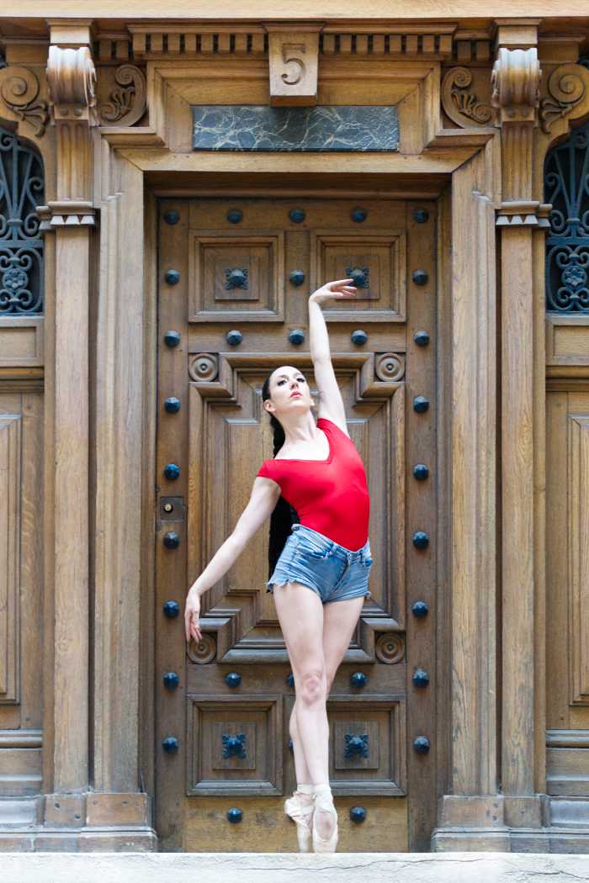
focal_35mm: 82
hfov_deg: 16.7
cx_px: 294
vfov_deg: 24.8
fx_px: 2012
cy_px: 442
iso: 1600
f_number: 4
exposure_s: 1/160
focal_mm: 55
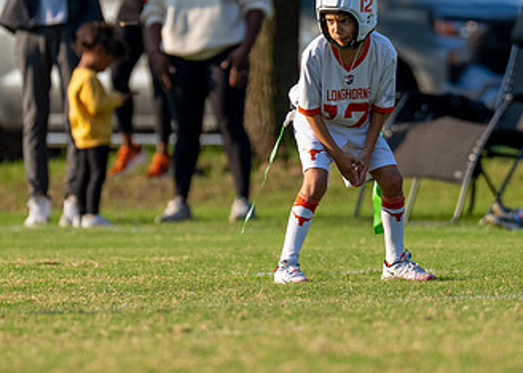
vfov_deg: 1.9
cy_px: 108
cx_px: 341
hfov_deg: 2.6
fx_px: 11373
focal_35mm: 766
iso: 250
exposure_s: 1/2000
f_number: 2.8
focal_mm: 200
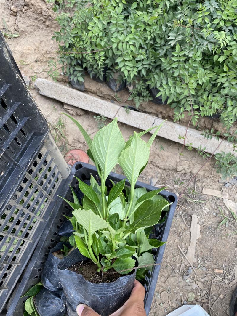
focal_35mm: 26
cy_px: 158
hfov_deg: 53.1
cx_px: 118
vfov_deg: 67.3
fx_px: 237
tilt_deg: -68.0
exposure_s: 1/193
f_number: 1.8
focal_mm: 4.25
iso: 32
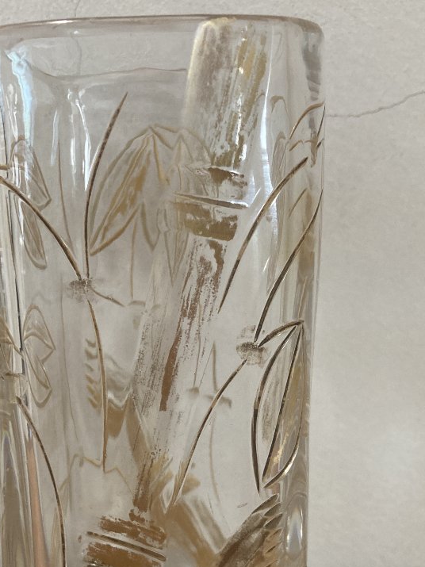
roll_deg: -1.2
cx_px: 160
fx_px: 770
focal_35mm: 47
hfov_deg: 30.7
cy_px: 374
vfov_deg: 40.0
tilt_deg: -12.6
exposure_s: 1/50
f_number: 1.8
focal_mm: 3.99
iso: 160
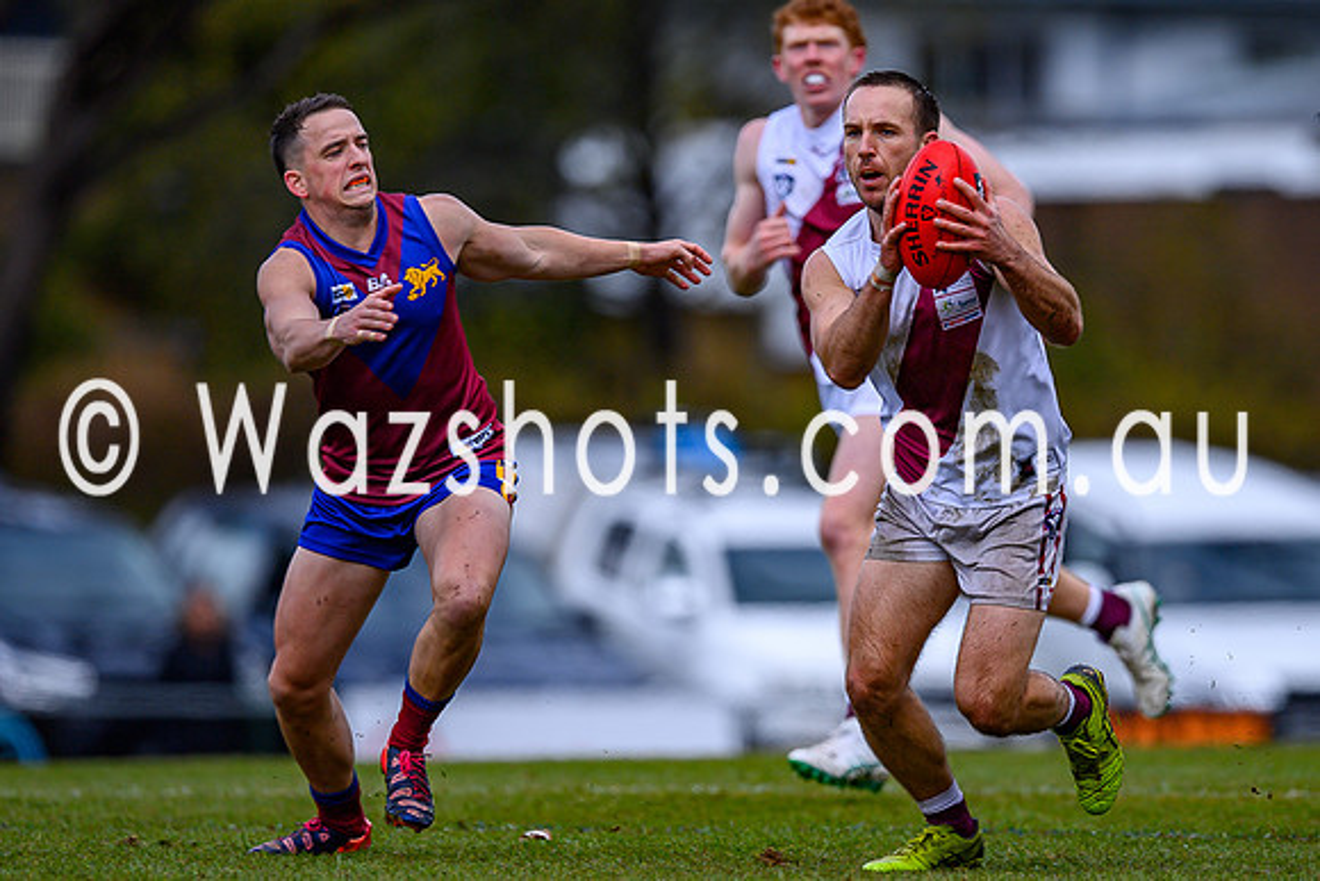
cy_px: 424
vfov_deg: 1.8
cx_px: 762
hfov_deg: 2.7
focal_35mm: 754
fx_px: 27647
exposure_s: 1/1250
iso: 140
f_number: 4
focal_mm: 500
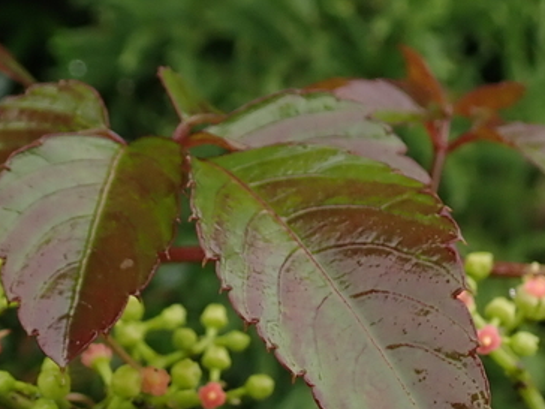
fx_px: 1559
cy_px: 611
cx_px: 148
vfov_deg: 14.0
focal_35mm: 99
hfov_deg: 19.7
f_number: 3.2
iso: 100
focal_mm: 5.5
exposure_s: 1/200
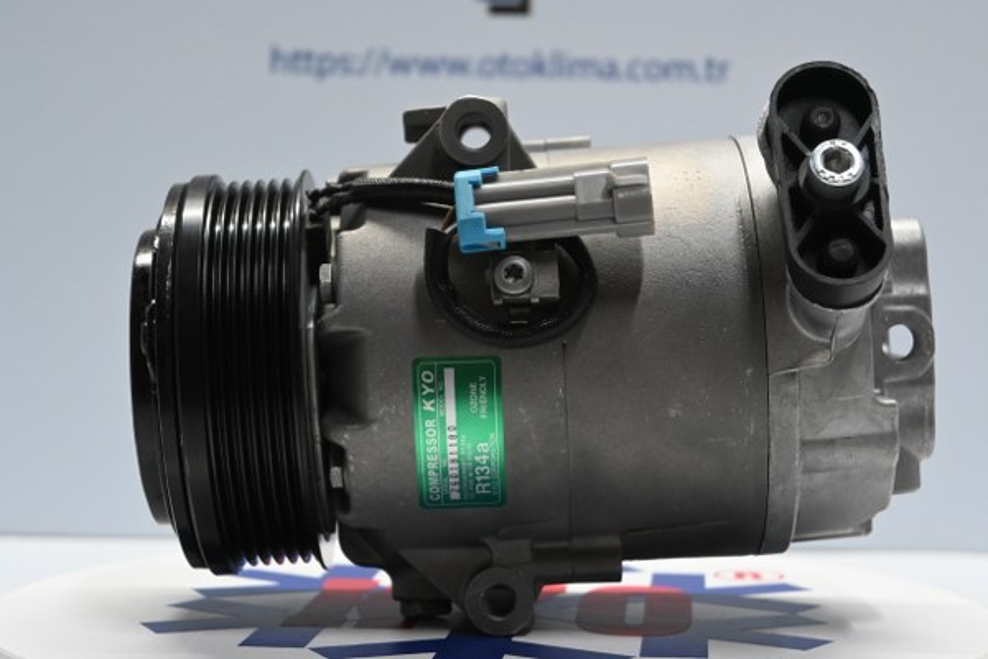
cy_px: 330
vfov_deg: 18.2
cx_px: 494
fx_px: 2058
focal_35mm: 75
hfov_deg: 27.0
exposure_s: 1/80
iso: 2000
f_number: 6.3
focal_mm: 50
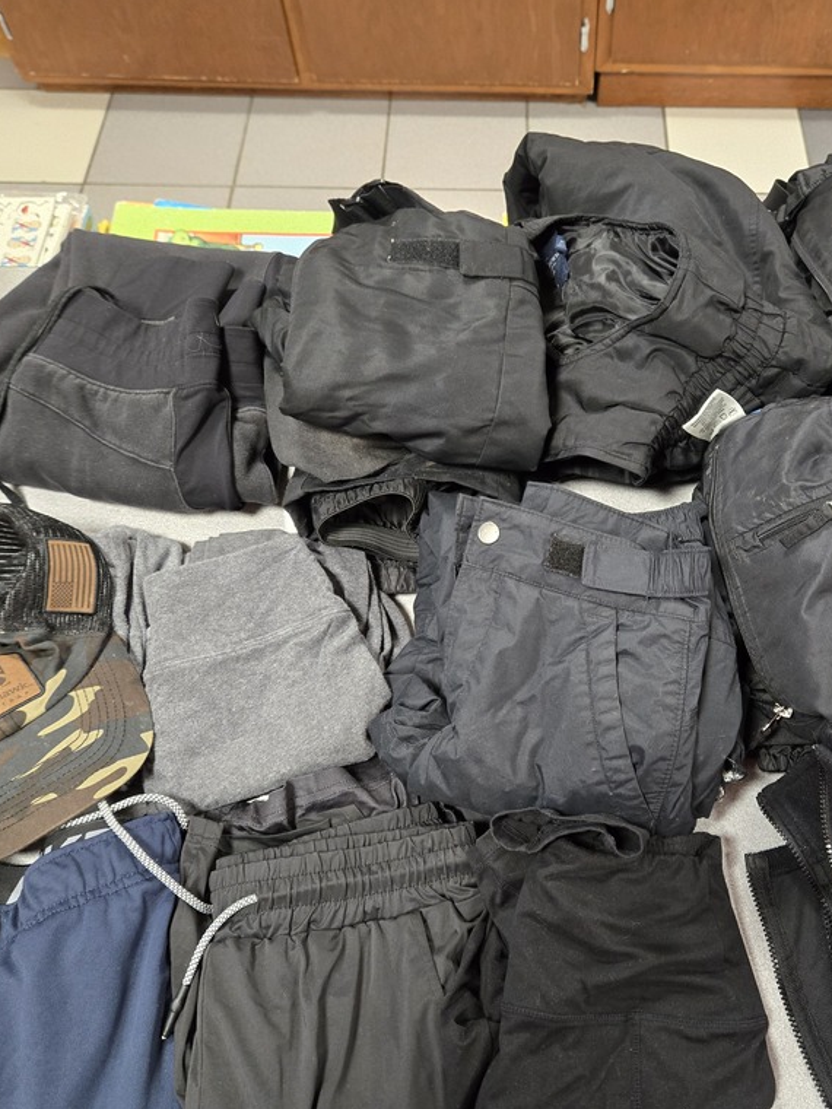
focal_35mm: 31
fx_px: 993
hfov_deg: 44.6
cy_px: 554
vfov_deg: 58.4
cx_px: 574
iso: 800
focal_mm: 5.4
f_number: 1.8
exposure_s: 1/60
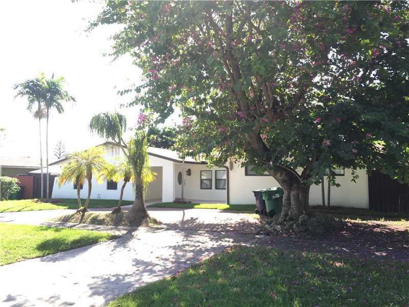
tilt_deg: +4.2
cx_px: 204
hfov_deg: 61.7
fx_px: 343
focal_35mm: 29
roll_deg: +0.0
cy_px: 154
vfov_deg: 48.2
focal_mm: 4.15
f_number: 2.2
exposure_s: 1/264
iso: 32
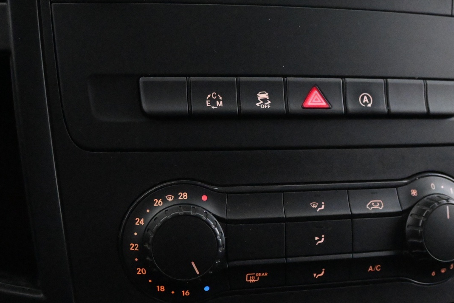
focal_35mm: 51
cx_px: 299
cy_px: 193
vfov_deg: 26.3
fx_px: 645
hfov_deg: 38.4
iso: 14400
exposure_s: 1/40
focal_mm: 22.5
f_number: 4
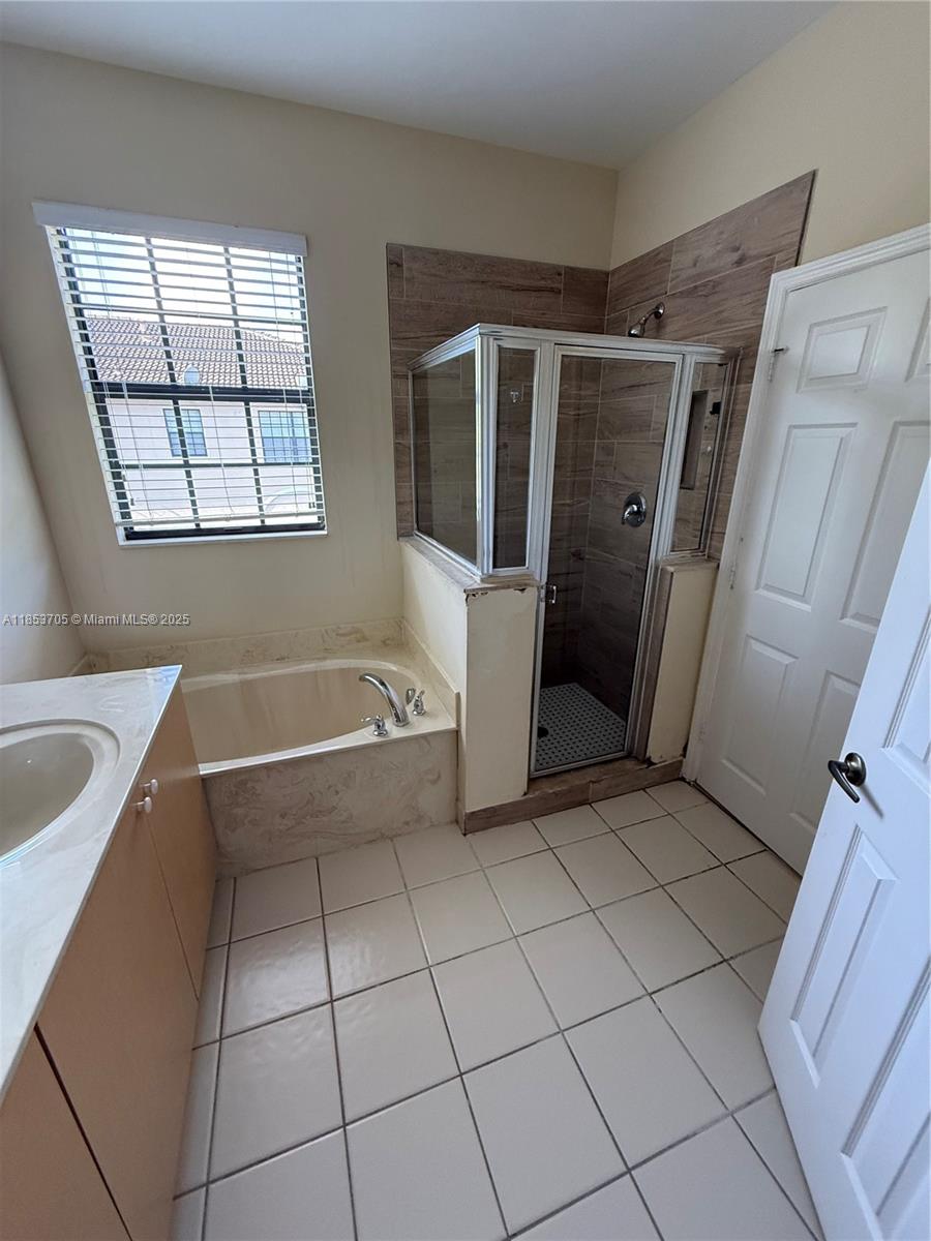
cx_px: 466
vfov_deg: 102.1
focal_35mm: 14
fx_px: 502
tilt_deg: -19.5
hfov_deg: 85.7
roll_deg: -0.7
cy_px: 620
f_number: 2.2
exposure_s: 1/93
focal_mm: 2.22
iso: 400
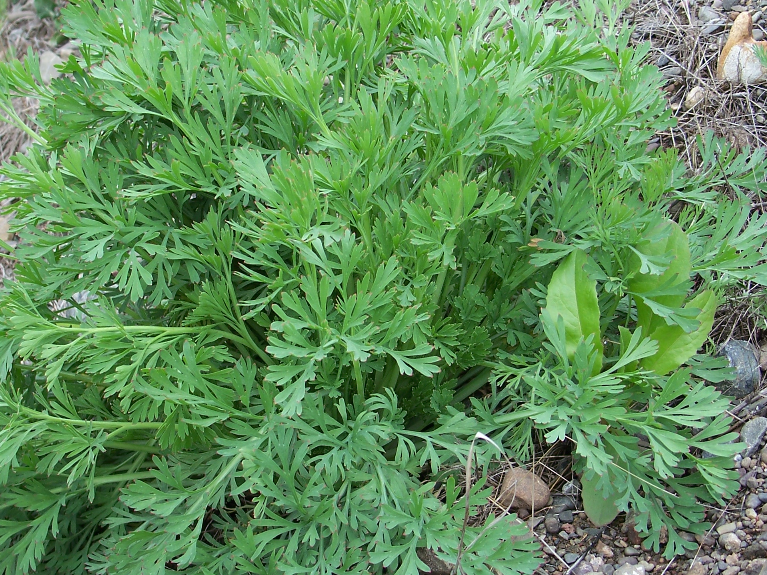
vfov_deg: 23.3
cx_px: 305
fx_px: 1396
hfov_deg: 30.6
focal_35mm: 63
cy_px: 268
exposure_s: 1/125
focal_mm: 7.8
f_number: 2.8
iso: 64
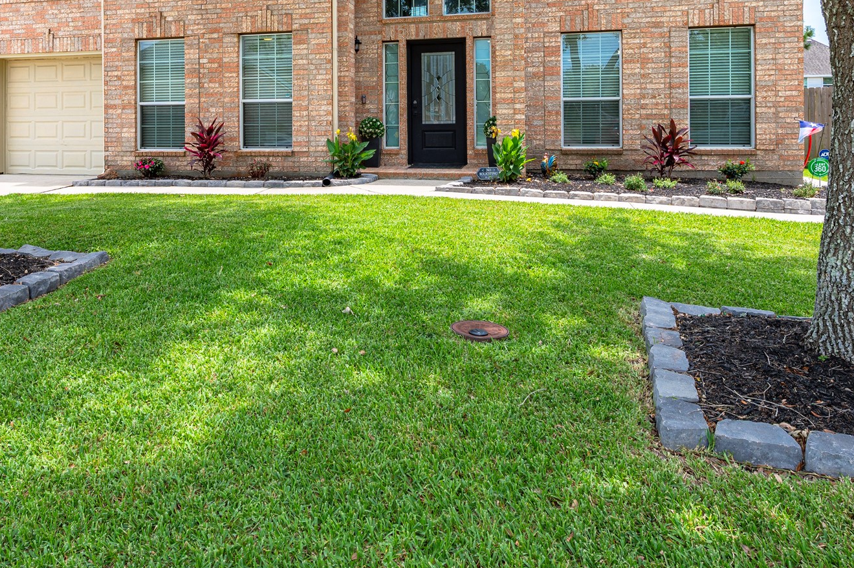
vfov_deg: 44.5
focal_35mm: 28
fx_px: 664
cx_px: 342
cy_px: 131
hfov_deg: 64.9
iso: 125
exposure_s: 1/80
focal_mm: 17
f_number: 11
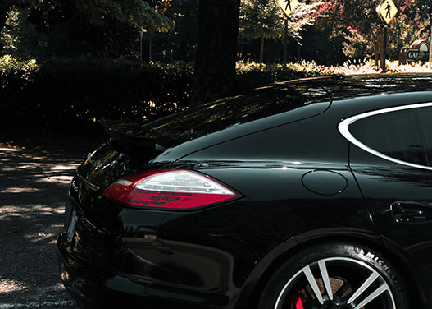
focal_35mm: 106
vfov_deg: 13.4
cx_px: 494
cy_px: 51
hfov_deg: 18.1
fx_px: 1300
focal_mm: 29.5
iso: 160
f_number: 6.3
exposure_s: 1/250
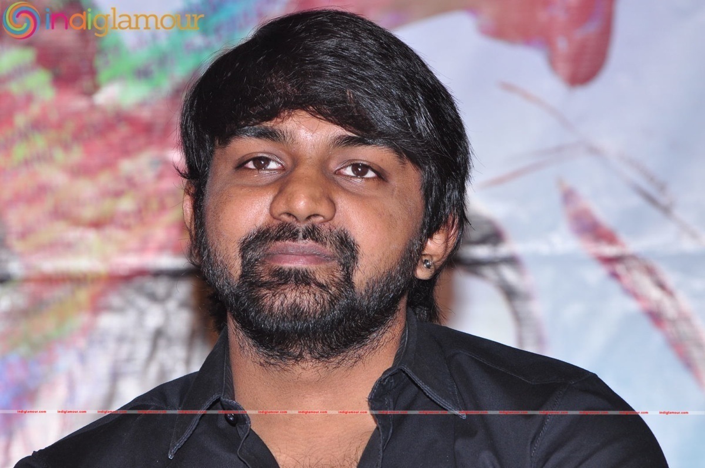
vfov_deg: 5.1
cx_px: 352
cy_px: 234
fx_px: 5281
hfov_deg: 7.6
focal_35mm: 270
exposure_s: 1/125
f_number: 8
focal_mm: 180
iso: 400
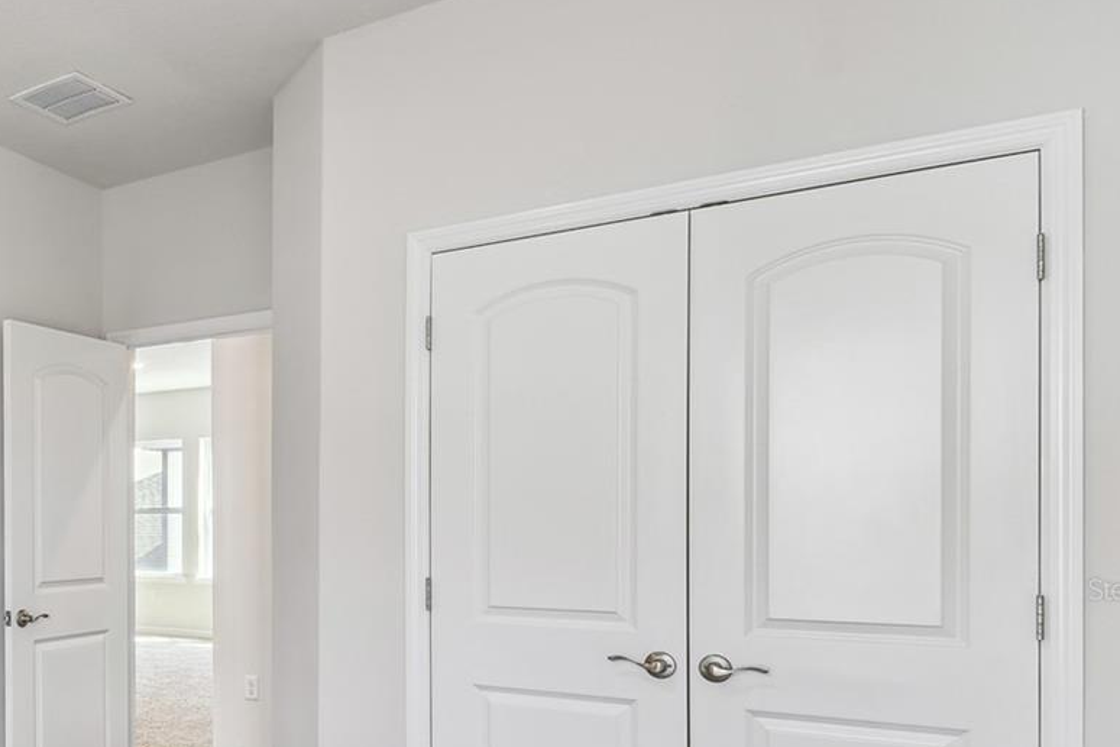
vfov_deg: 40.7
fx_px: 964
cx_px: 59
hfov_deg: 51.2
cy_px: 589
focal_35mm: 31
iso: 100
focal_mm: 10
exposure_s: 1/20
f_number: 7.1
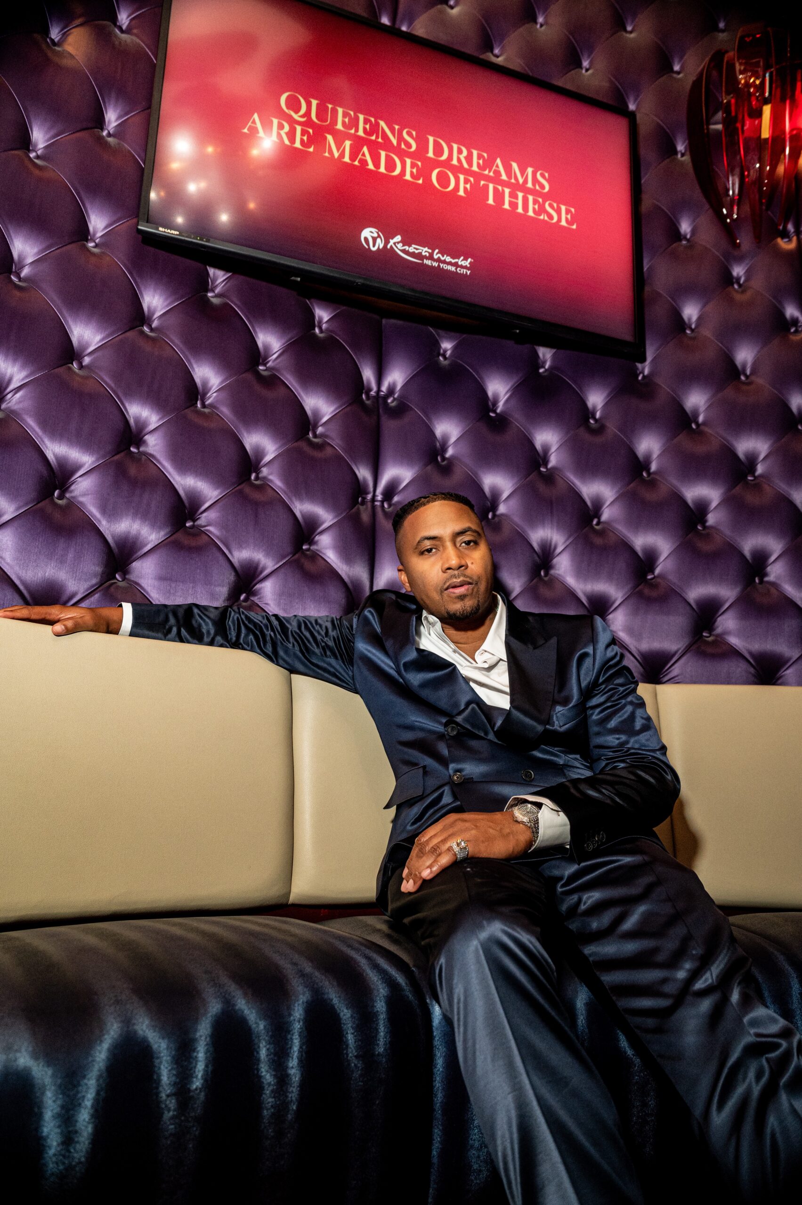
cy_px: 602
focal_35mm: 24
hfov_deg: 52.1
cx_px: 401
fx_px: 820
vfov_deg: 72.6
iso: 3200
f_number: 4
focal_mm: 24.5
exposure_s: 1/160
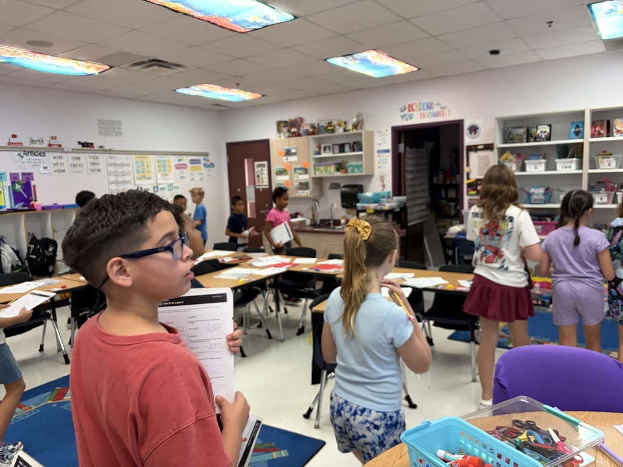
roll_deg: +3.3
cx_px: 312
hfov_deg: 67.3
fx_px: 468
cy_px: 234
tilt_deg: -7.5
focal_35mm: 26
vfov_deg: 53.1
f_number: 1.6
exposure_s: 1/60
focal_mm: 5.96
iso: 320
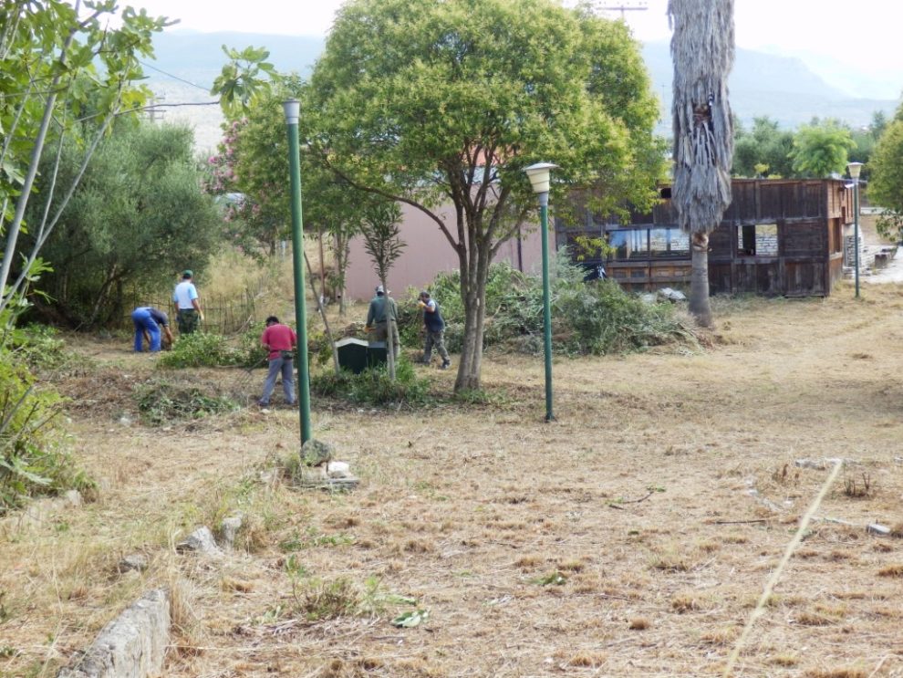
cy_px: 339
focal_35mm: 49
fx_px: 1279
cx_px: 452
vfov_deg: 29.7
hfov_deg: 38.9
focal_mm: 8.9
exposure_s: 1/125
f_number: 4
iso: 80
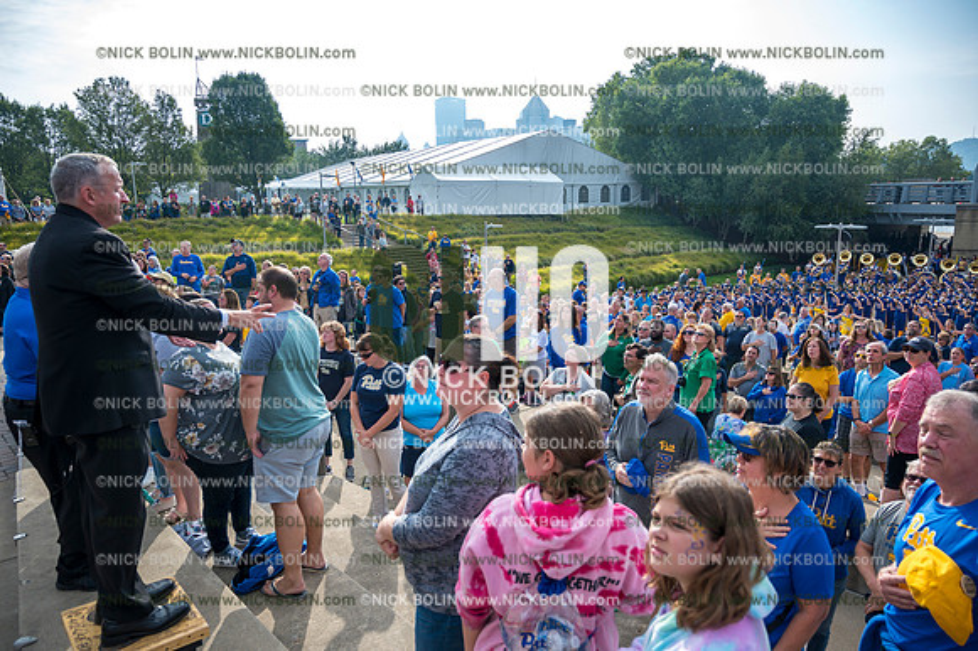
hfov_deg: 73.8
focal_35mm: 24
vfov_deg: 53.1
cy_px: 326
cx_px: 489
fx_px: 652
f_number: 4
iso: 160
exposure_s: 1/800
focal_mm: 24
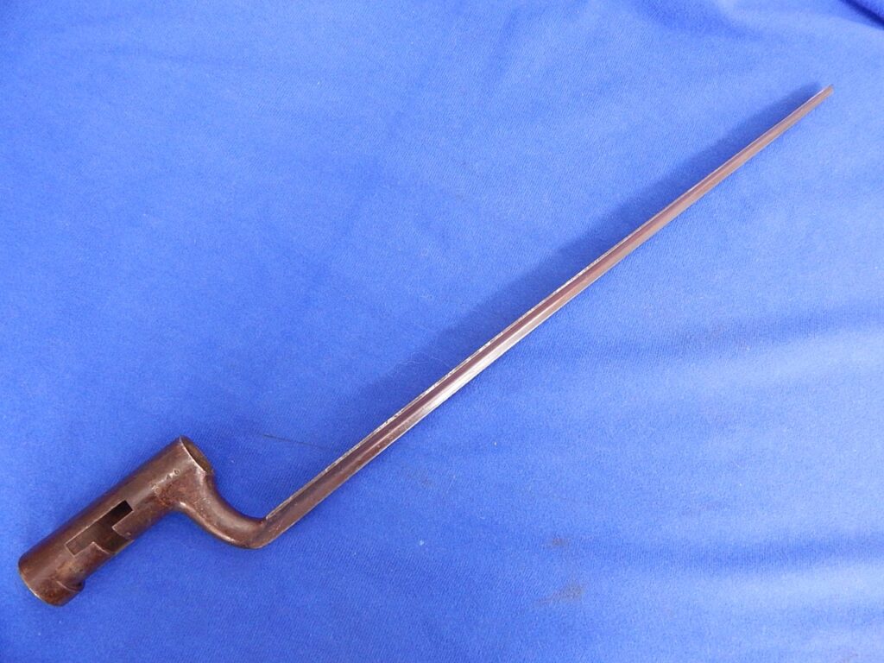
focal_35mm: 22
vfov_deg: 61.1
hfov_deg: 76.4
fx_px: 562
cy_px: 332
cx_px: 442
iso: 450
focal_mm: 4
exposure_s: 1/8
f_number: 3
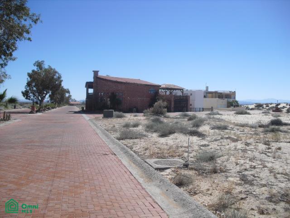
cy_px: 109
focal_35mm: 36
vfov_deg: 39.7
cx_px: 145
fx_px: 302
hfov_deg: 51.4
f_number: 7.8
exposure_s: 1/200
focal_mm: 6.3
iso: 64
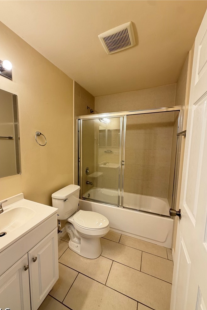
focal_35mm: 15
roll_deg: -0.5
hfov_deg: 77.0
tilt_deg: -7.0
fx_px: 129
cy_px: 159
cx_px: 91
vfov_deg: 100.4
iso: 250
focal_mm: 2.22
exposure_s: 1/60
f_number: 2.2
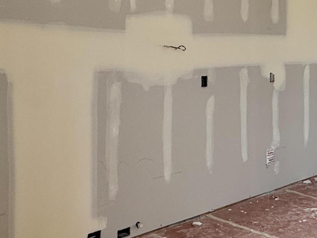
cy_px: 45
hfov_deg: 33.2
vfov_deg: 27.4
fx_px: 476
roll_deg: +0.0
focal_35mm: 52
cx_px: 328
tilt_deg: -0.1
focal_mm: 2.22
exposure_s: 1/99
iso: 50
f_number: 2.2
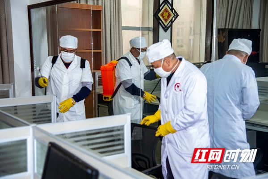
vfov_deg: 26.0
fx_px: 387
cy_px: 90
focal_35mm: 52
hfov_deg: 38.2
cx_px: 134
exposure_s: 1/60
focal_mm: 52
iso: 1600
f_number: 4
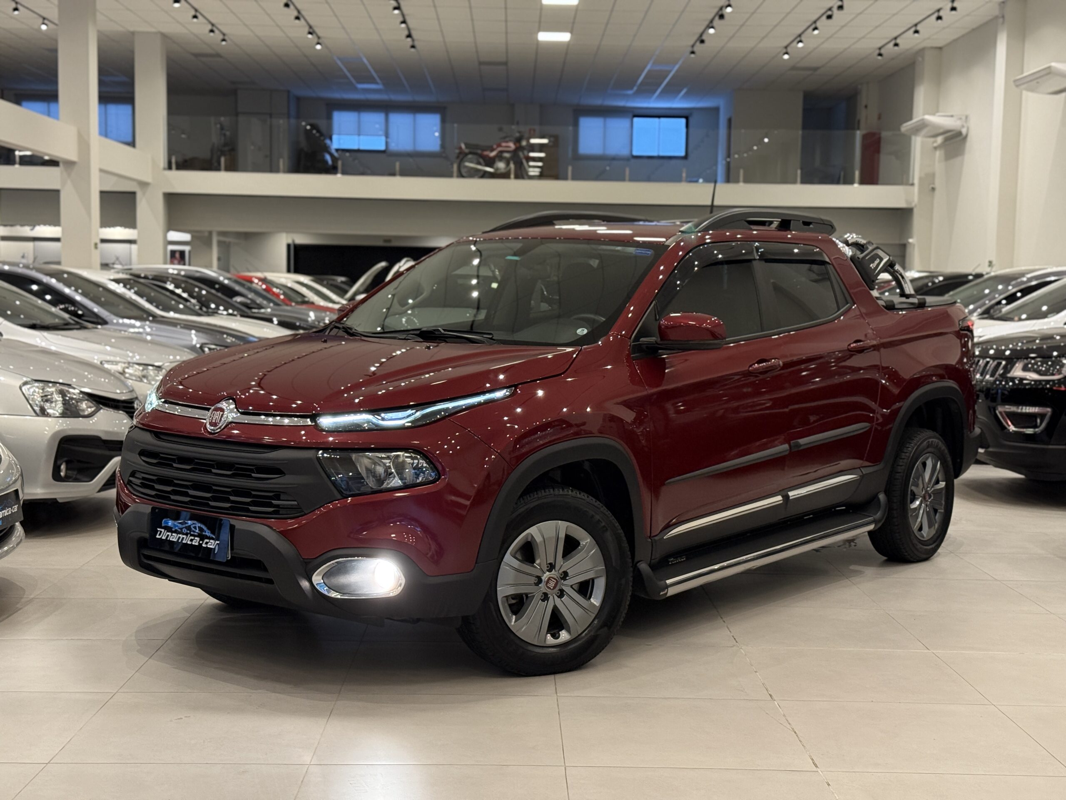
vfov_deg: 30.3
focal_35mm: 48
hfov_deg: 39.7
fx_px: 1478
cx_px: 533
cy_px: 400
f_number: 1.78
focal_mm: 6.76
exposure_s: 1/60
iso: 250
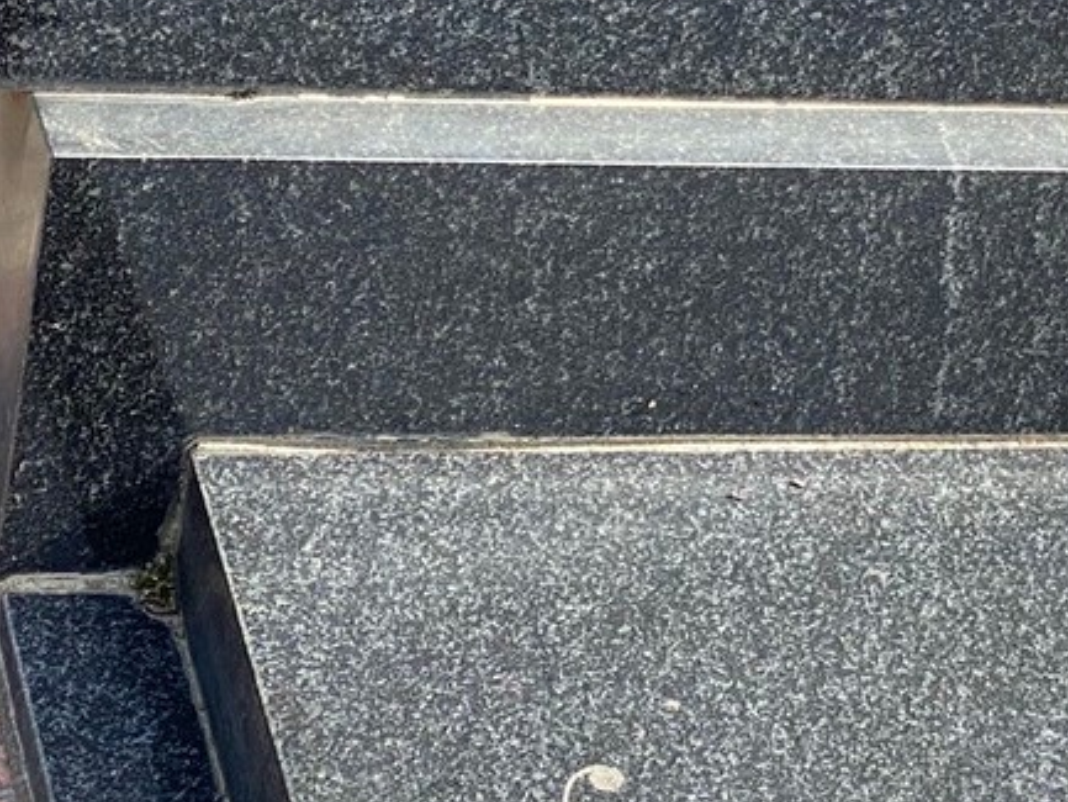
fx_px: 5339
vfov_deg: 8.5
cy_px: -244
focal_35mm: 173
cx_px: 905
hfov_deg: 11.4
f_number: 2
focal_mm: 6
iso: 20
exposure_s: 1/355
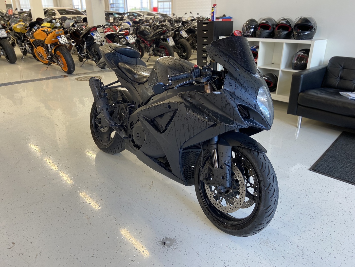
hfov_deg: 67.3
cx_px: 178
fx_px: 267
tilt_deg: -23.3
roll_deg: +0.2
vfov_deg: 53.1
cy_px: 134
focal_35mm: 26
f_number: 1.8
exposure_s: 1/50
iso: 100
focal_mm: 4.25
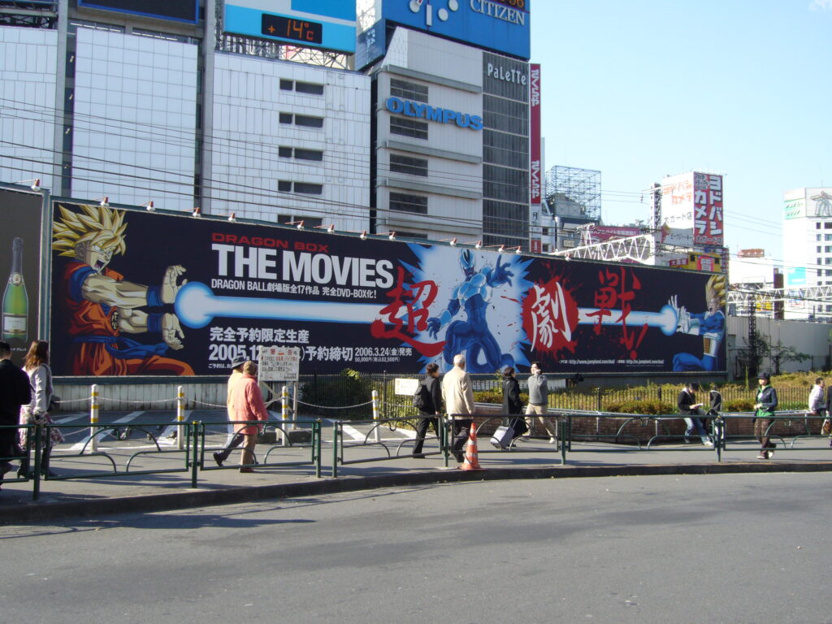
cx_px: 416
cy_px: 312
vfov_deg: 36.0
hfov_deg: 46.8
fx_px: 961
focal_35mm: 40
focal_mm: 6.6
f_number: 6
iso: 80
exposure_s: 1/160
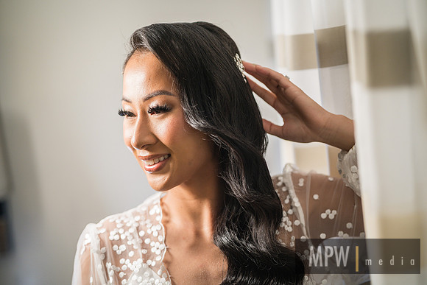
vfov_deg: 18.2
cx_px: 214
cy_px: 142
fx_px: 890
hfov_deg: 27.0
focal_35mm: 75
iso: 400
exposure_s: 1/160
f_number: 1.8
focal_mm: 75
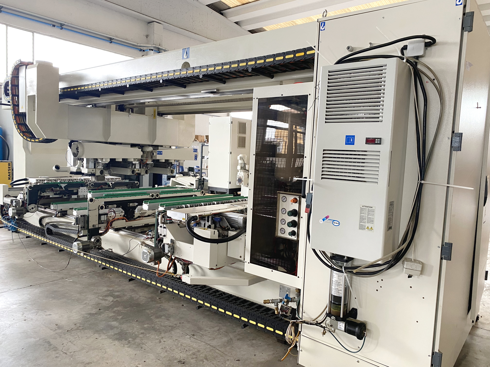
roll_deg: -2.2
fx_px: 368
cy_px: 184
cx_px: 245
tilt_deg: -4.4
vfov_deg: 53.1
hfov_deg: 67.3
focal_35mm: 26
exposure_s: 1/91
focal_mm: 4.25
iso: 125
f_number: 1.8
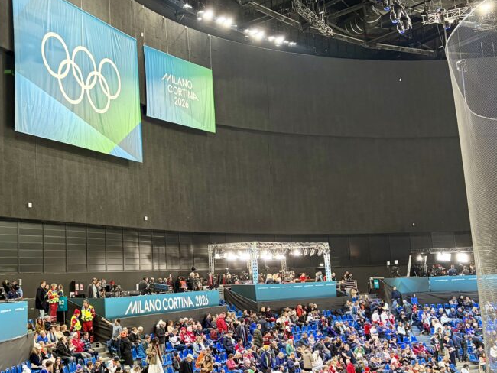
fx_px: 689
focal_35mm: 48
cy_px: 164
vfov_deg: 30.3
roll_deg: +3.0
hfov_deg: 38.8
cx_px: 133
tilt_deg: +9.9
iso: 125
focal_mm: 5.96
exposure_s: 1/50
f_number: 1.6
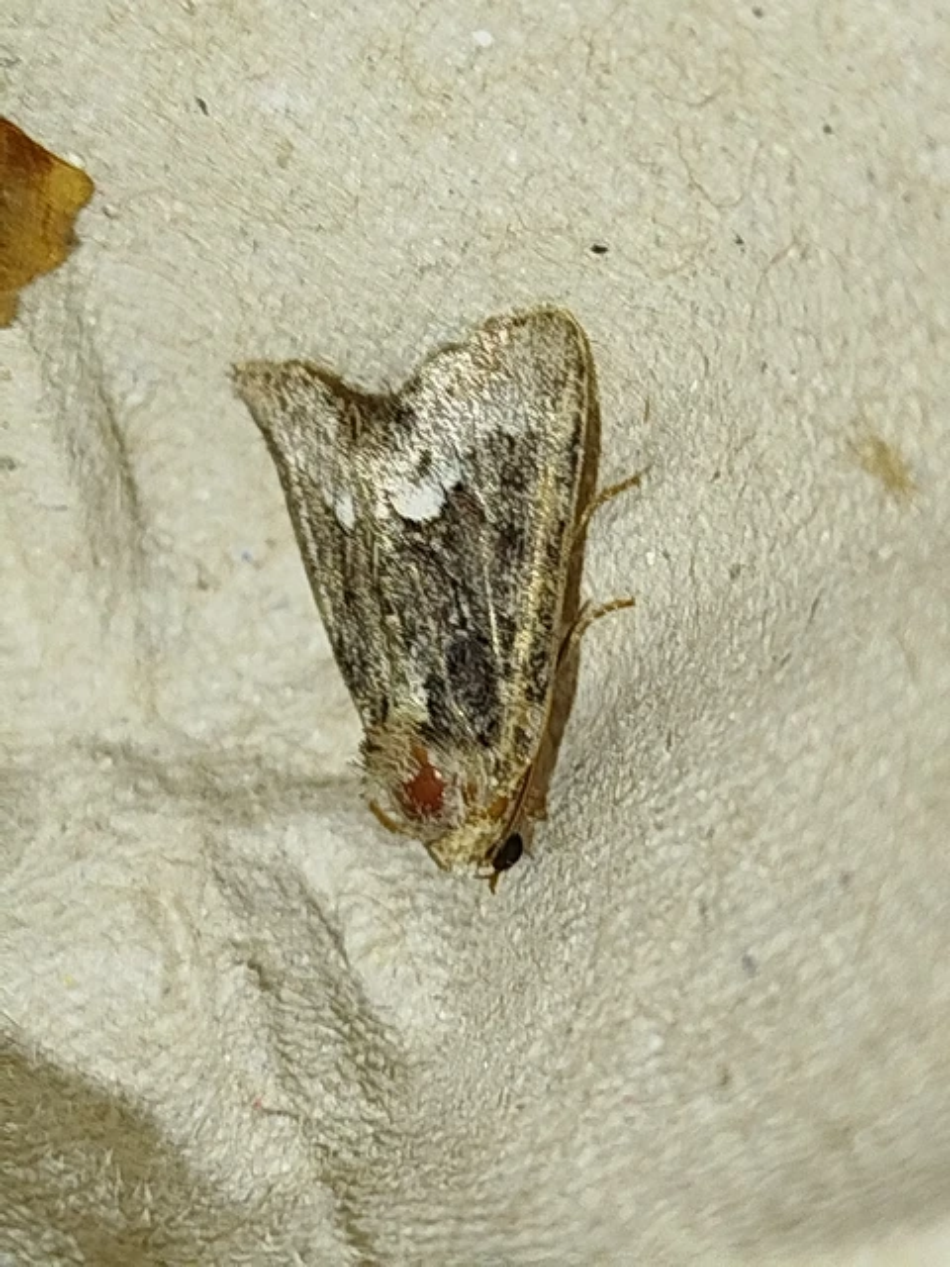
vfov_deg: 19.1
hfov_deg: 14.4
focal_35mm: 103
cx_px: 475
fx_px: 3769
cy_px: 634
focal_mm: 5.31
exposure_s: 1/50
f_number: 1.7
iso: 64
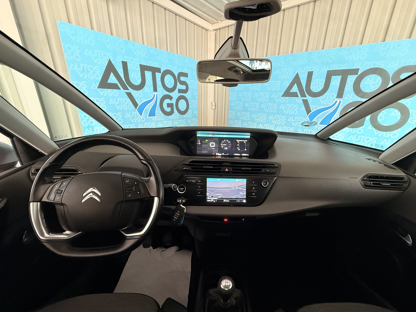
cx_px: 221
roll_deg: -1.8
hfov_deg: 98.0
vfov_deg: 81.7
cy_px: 165
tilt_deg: -19.4
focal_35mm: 15
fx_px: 180
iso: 320
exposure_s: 1/50
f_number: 2.2
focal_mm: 2.22
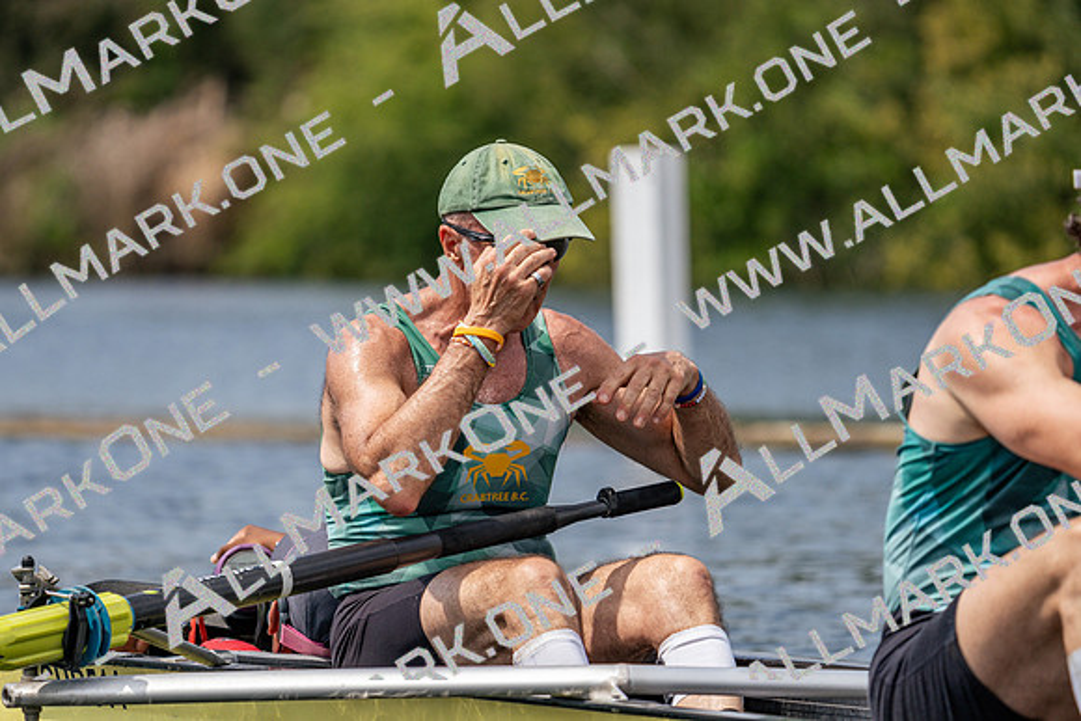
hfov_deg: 6.4
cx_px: 540
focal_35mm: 324
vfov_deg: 4.2
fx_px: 9731
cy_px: 360
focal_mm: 324
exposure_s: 1/1600
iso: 250
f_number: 6.3
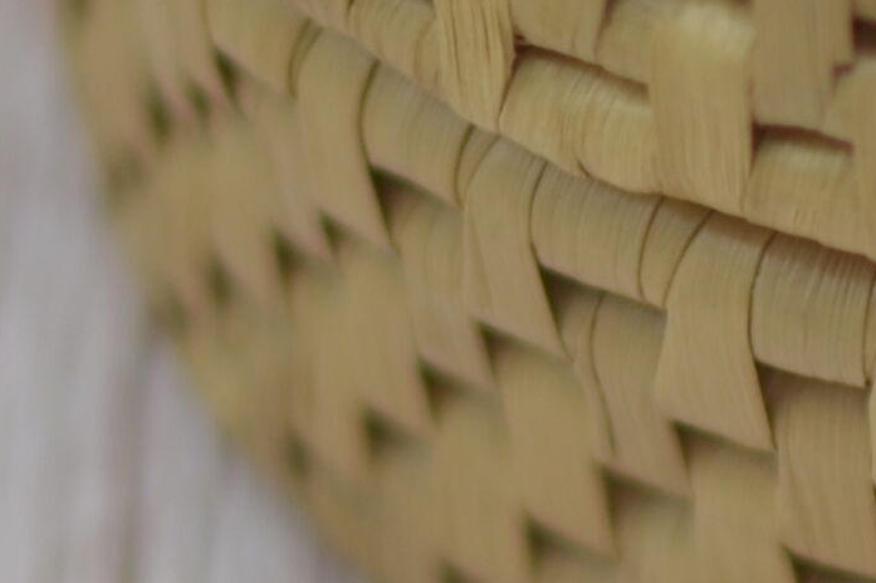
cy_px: -550
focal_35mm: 347
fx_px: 8447
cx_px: 1504
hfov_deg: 5.8
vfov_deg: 3.9
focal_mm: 35
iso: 100
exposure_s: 1/500
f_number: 1.8
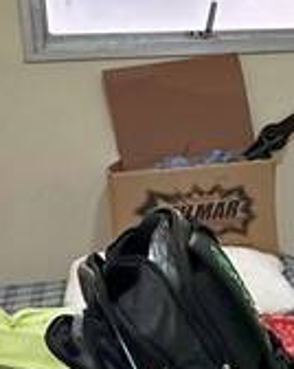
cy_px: 123
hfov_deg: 13.7
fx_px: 959
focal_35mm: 88
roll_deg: -1.2
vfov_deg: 21.7
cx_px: 656
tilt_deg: -9.7
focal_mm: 2.22
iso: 400
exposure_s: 1/60
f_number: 2.2
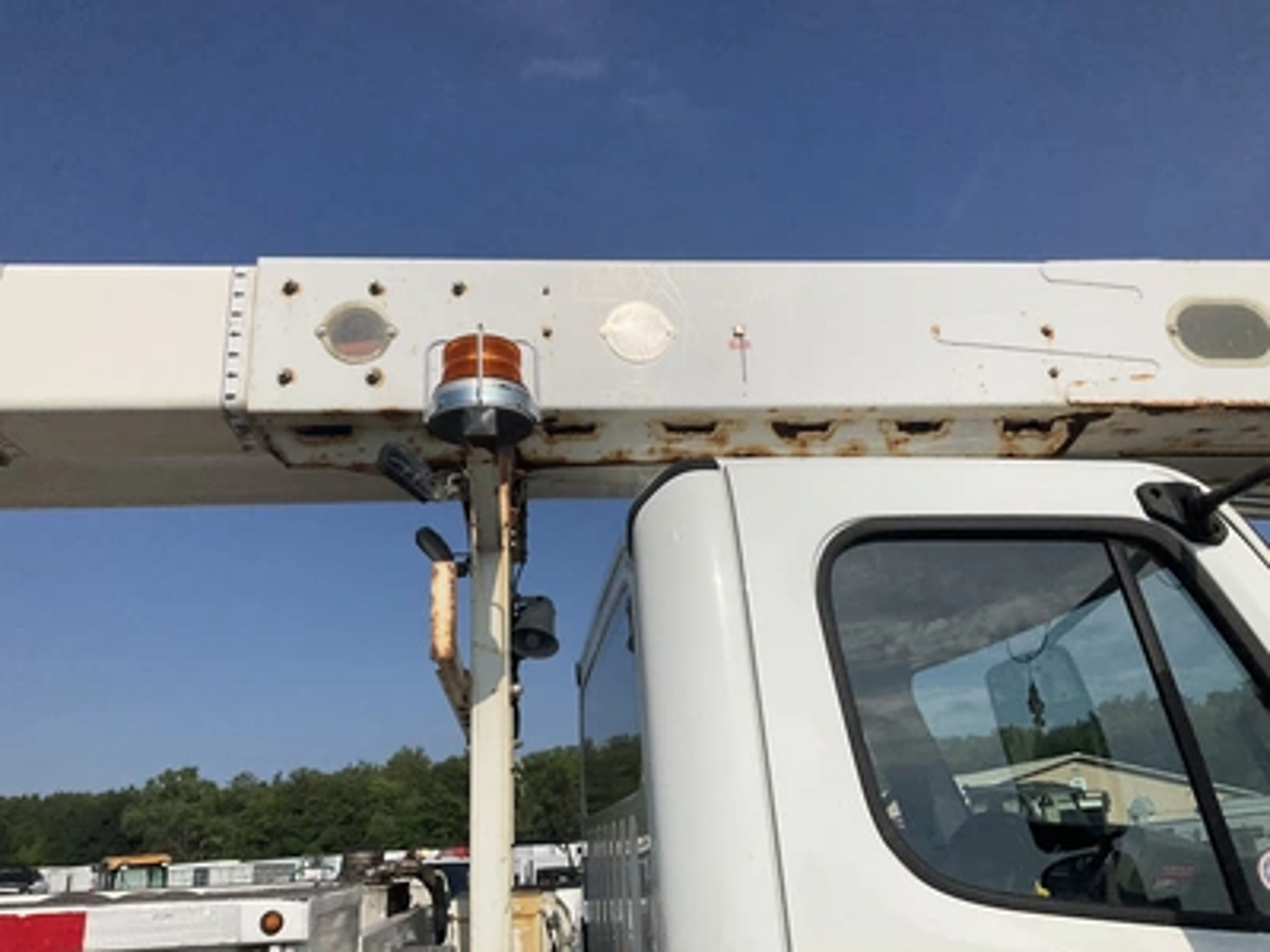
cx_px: 635
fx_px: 1064
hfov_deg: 61.7
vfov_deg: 48.2
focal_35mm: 29
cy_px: 476
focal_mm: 3
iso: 25
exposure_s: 1/5814
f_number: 1.8
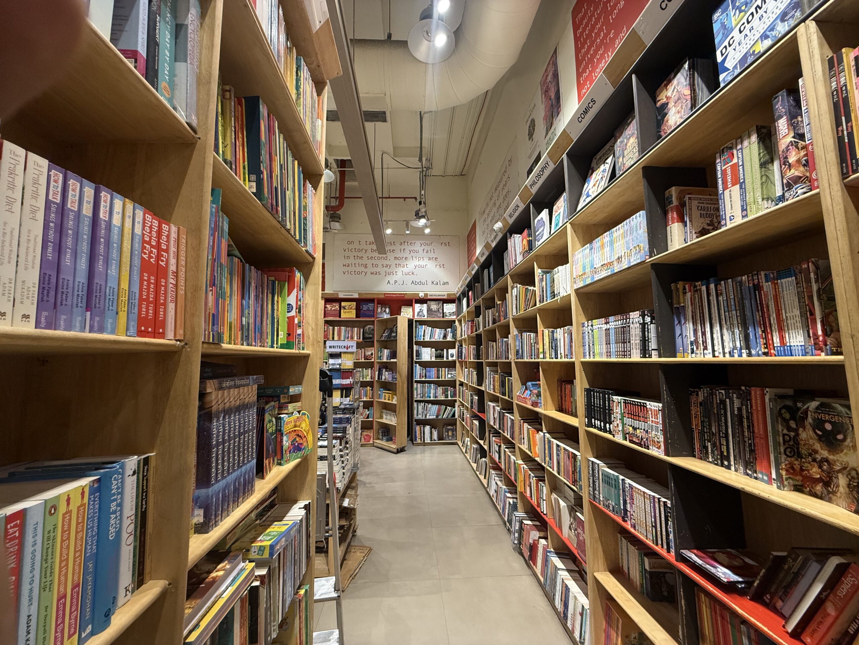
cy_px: 322
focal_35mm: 14
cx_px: 430
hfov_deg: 102.1
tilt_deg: +6.3
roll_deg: +0.3
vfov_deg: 85.7
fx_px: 347
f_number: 2.2
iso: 250
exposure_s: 1/100
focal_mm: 2.22
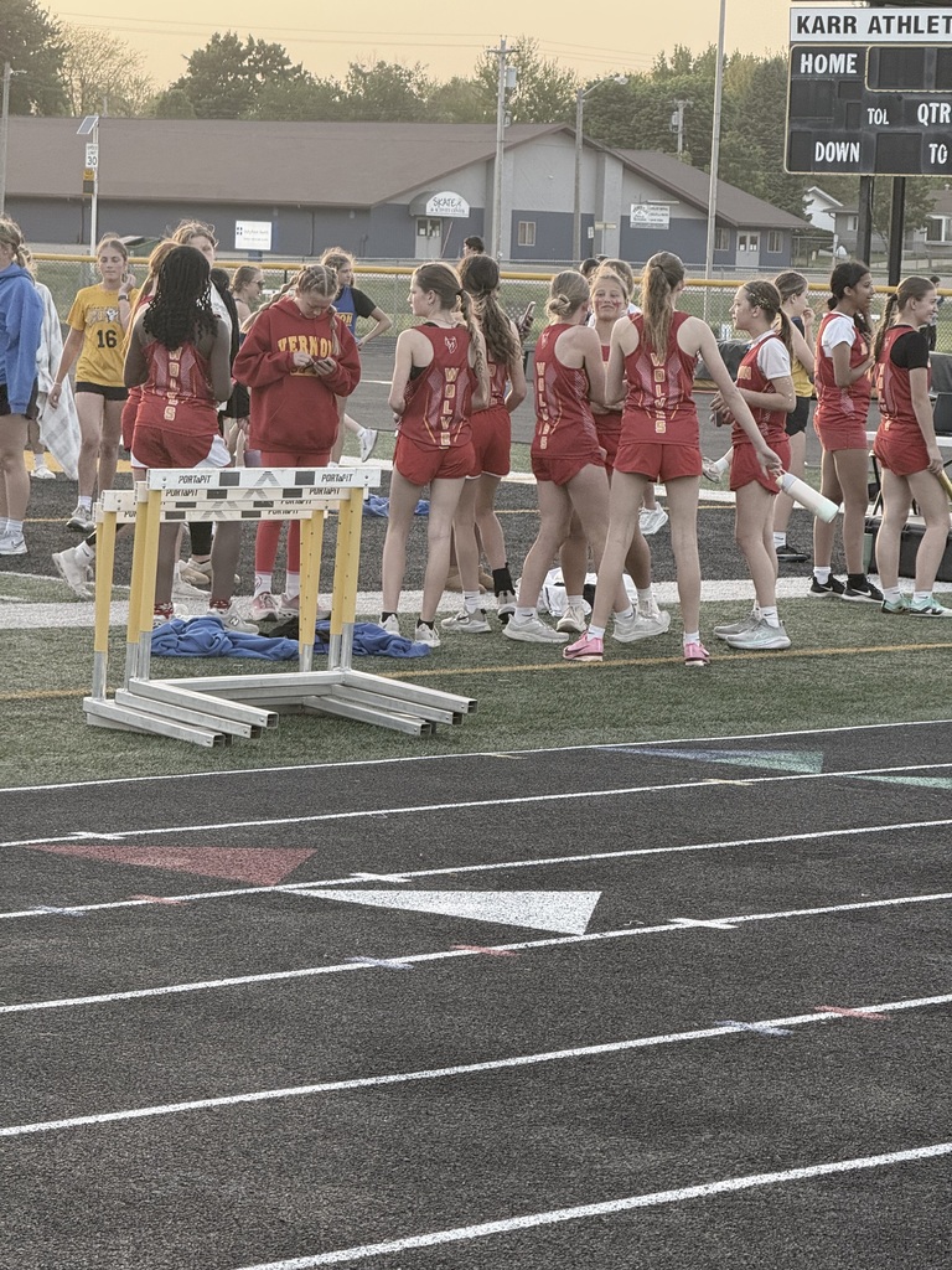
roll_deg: -0.9
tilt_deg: -3.3
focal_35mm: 120
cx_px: 476
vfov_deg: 16.4
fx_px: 4400
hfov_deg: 12.3
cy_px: 635
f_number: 2.8
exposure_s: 1/99
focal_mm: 15.66
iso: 100
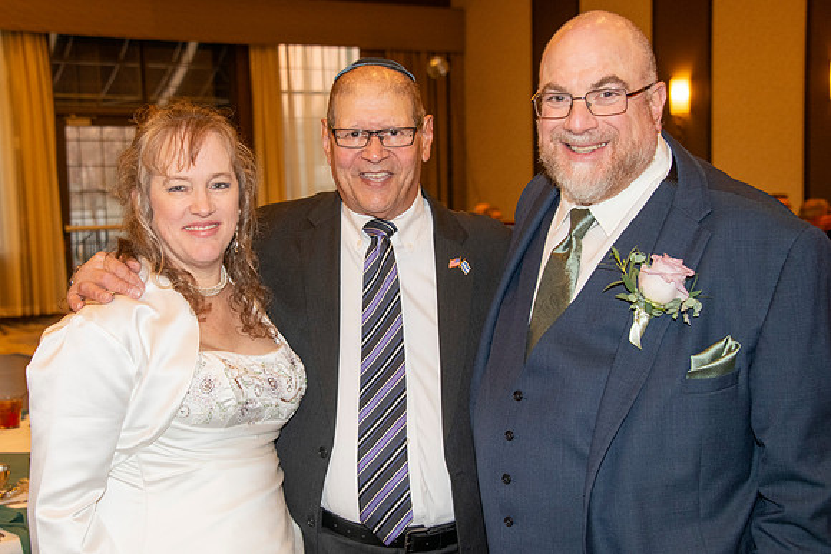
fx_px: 1410
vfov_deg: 22.2
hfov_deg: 32.8
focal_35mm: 61
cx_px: 370
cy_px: 280
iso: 2000
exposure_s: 1/60
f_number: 5.6
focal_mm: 55
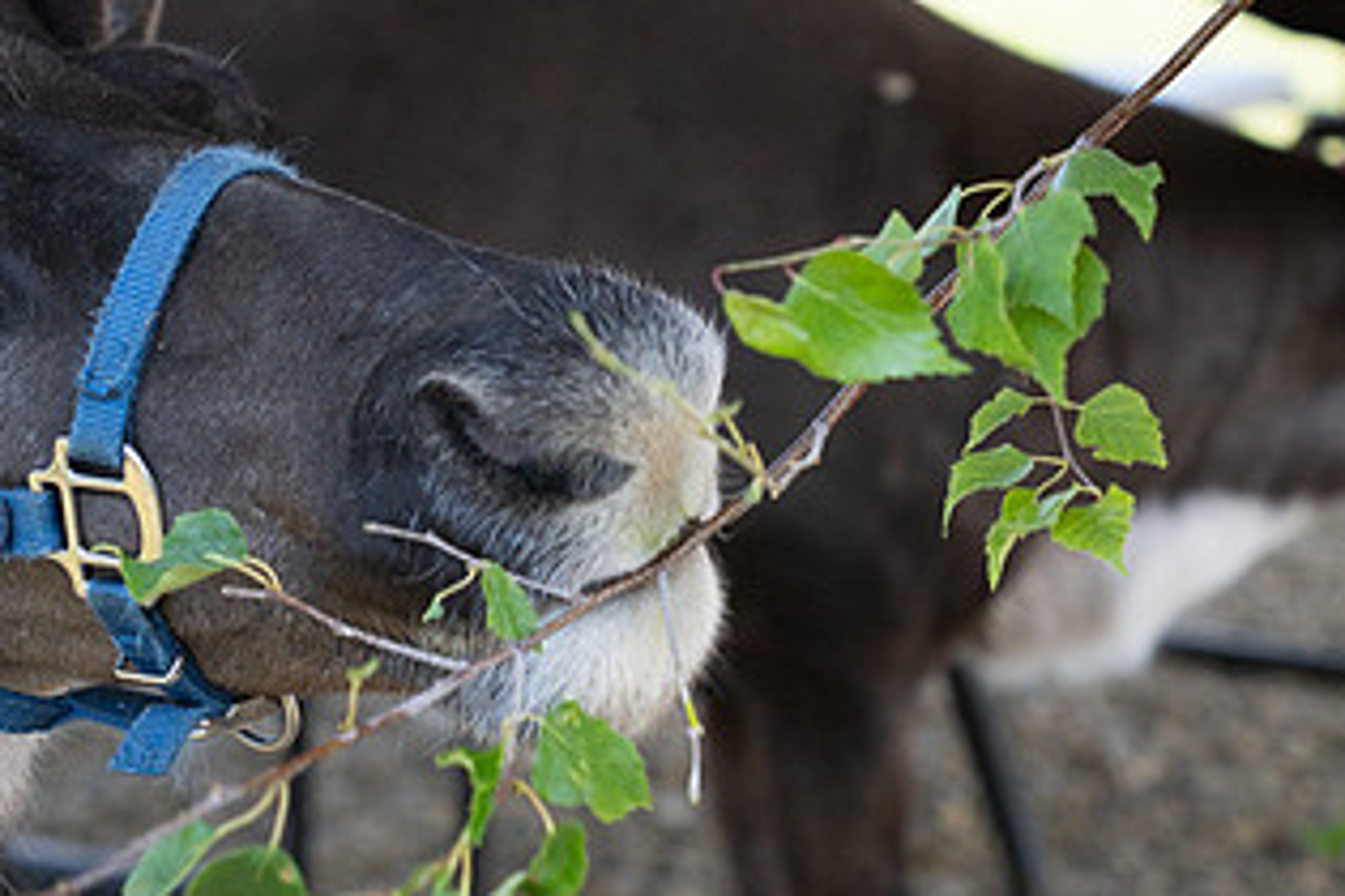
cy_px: 309
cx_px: 564
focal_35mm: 103
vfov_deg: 13.3
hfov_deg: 19.8
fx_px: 3848
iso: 1600
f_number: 4
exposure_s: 1/500
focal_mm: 56
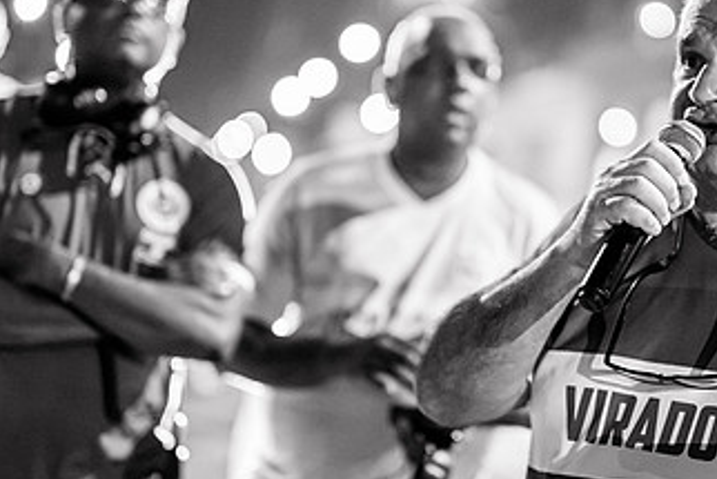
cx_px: 481
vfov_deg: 15.2
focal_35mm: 90
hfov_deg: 22.5
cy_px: 240
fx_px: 1793
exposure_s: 1/320
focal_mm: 50
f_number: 1.2
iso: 2000
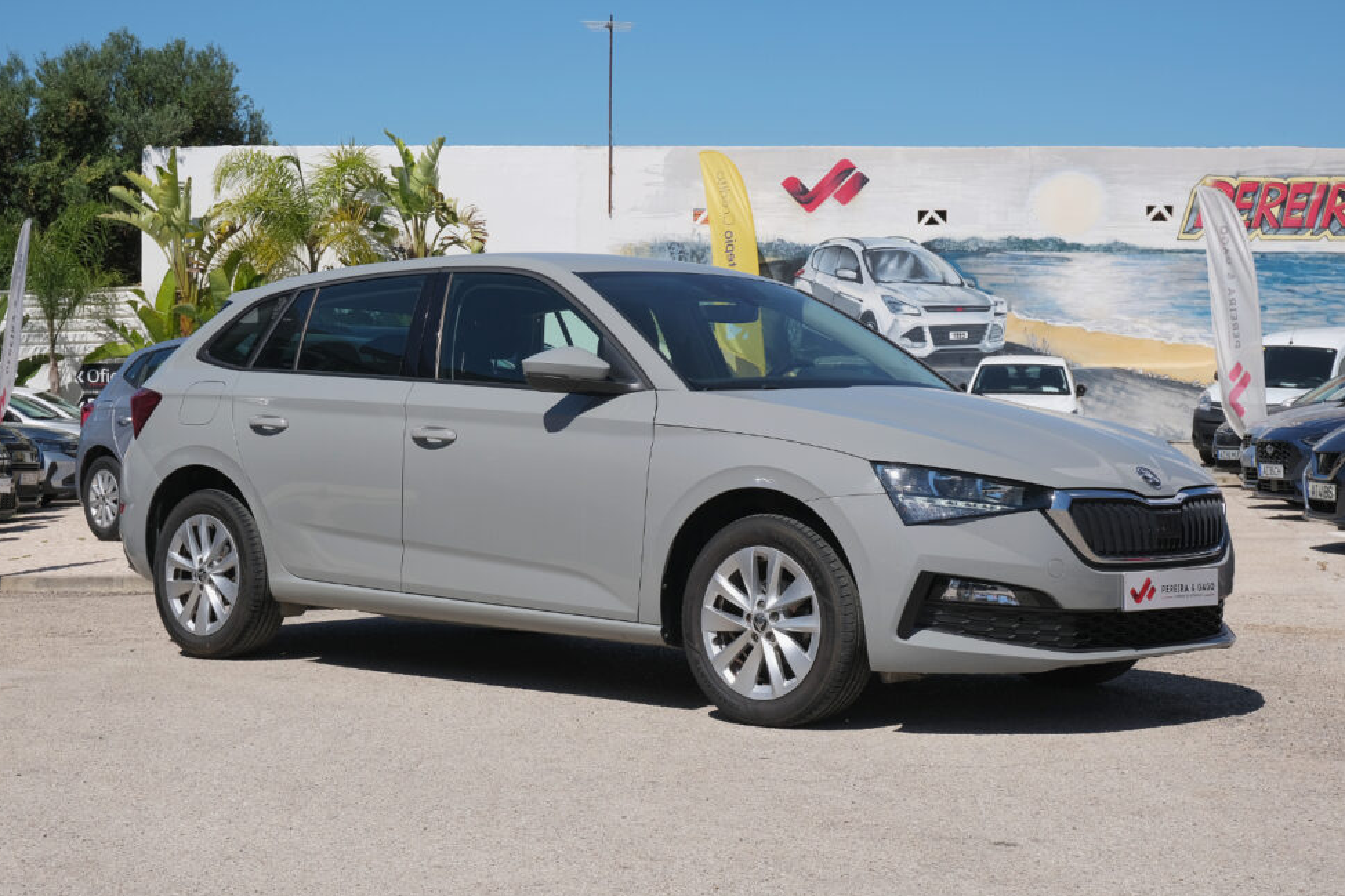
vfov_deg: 22.3
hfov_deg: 32.9
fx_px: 2278
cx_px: 664
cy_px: 459
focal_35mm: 61
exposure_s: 1/400
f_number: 9
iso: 160
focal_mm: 38.5
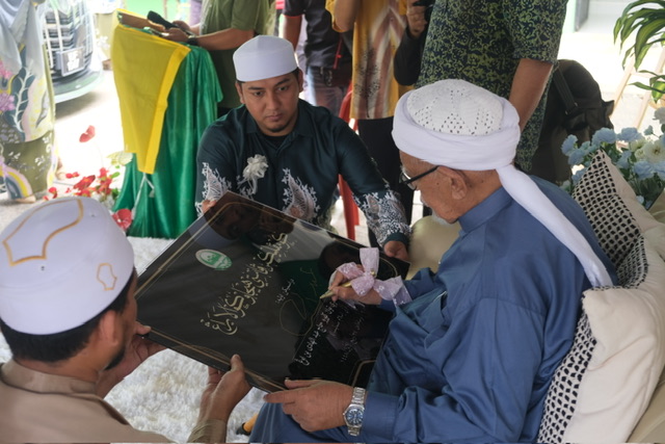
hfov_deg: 40.3
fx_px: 905
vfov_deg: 27.5
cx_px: 332
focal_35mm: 49
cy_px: 222
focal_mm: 32.9
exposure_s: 1/56
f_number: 3.6
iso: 320
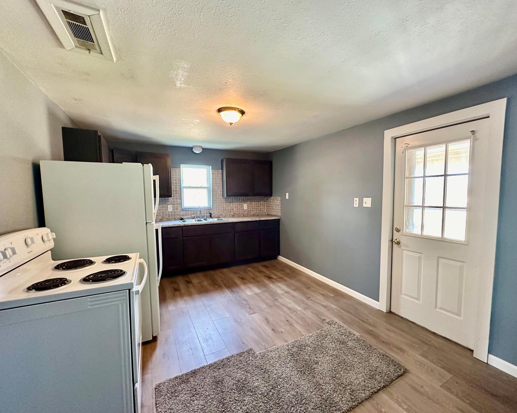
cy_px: 212
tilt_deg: -4.9
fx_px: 229
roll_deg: +0.2
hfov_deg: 96.7
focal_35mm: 15
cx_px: 269
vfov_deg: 84.0
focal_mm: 2.22
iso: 400
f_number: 2.2
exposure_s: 1/60
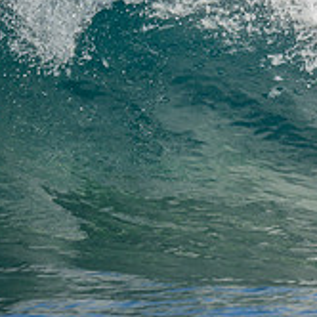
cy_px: -19
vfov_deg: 0.7
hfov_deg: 0.7
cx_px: 526
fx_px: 25270
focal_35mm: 2439
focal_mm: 800
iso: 320
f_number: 6.3
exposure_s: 1/2000
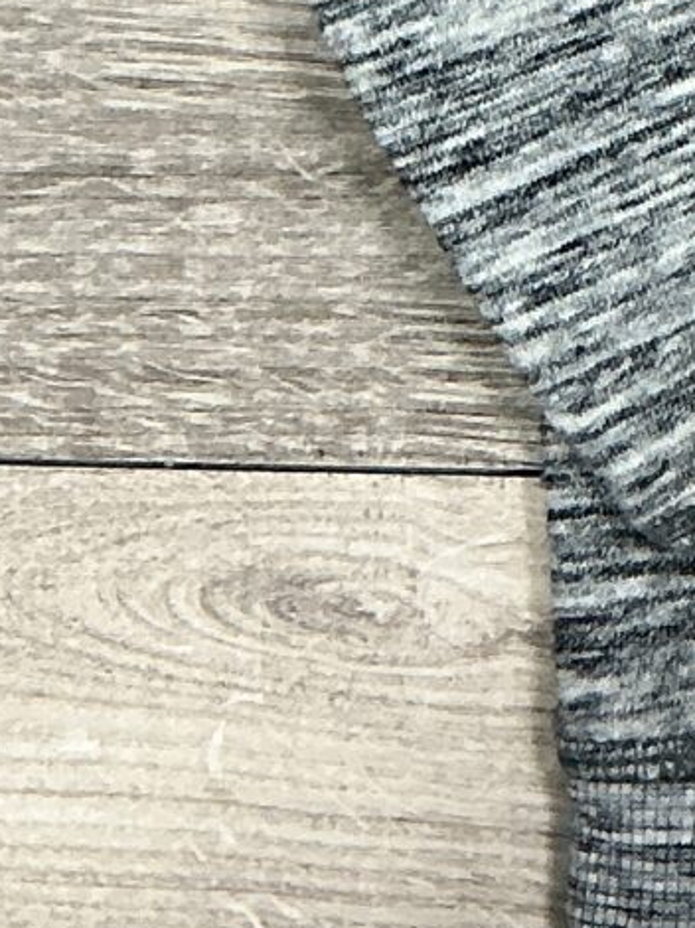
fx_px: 4233
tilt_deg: -83.5
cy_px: -561
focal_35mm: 158
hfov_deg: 8.3
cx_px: 1886
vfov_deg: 11.8
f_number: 1.8
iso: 64
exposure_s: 1/50
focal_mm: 3
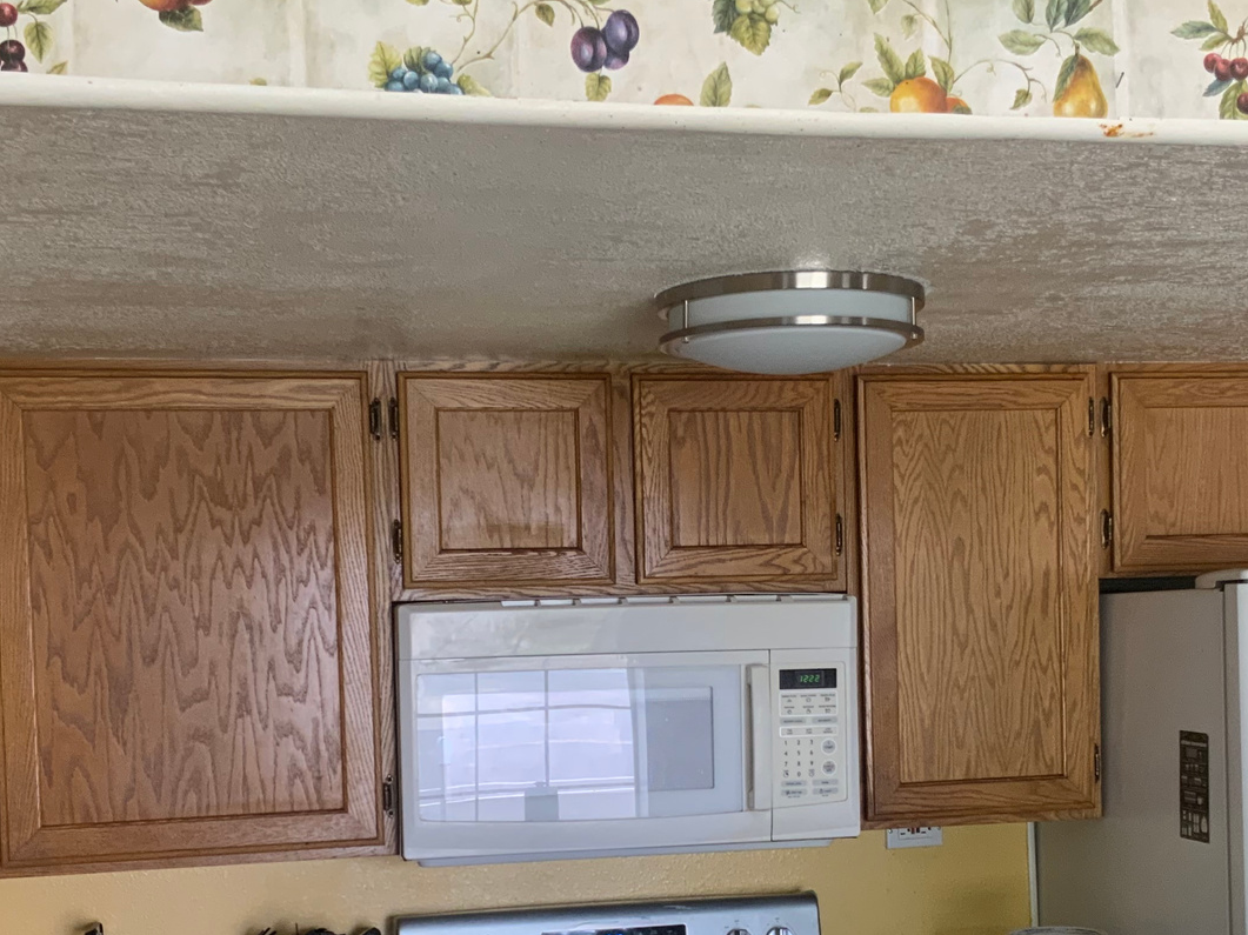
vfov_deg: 25.8
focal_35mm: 56
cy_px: 694
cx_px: 686
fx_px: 2018
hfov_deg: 34.3
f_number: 1.8
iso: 80
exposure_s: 1/60
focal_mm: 3
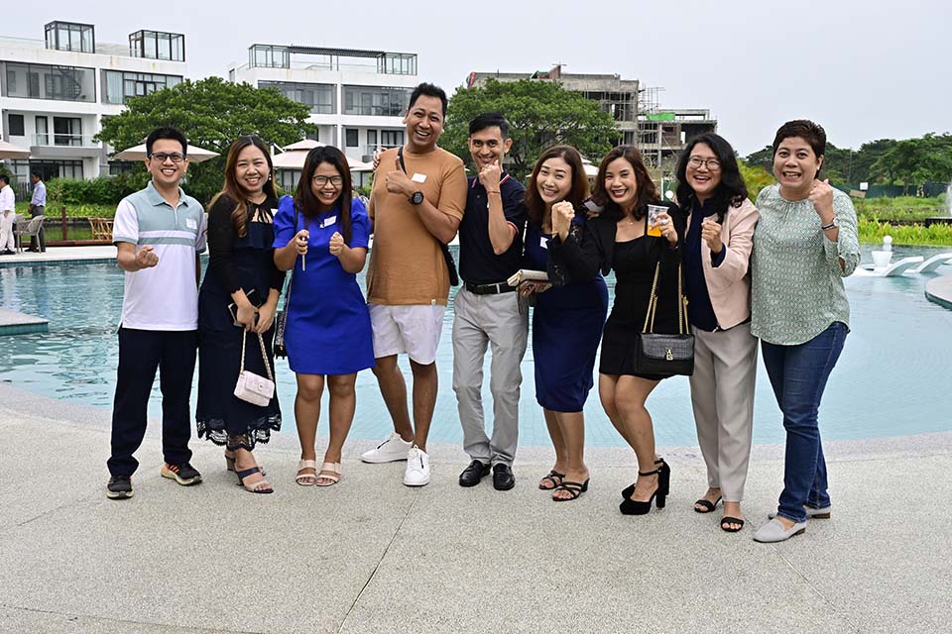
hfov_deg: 55.8
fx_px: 899
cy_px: 317
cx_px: 476
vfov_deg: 38.9
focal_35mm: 34
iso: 1000
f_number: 8
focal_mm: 34
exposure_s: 1/200
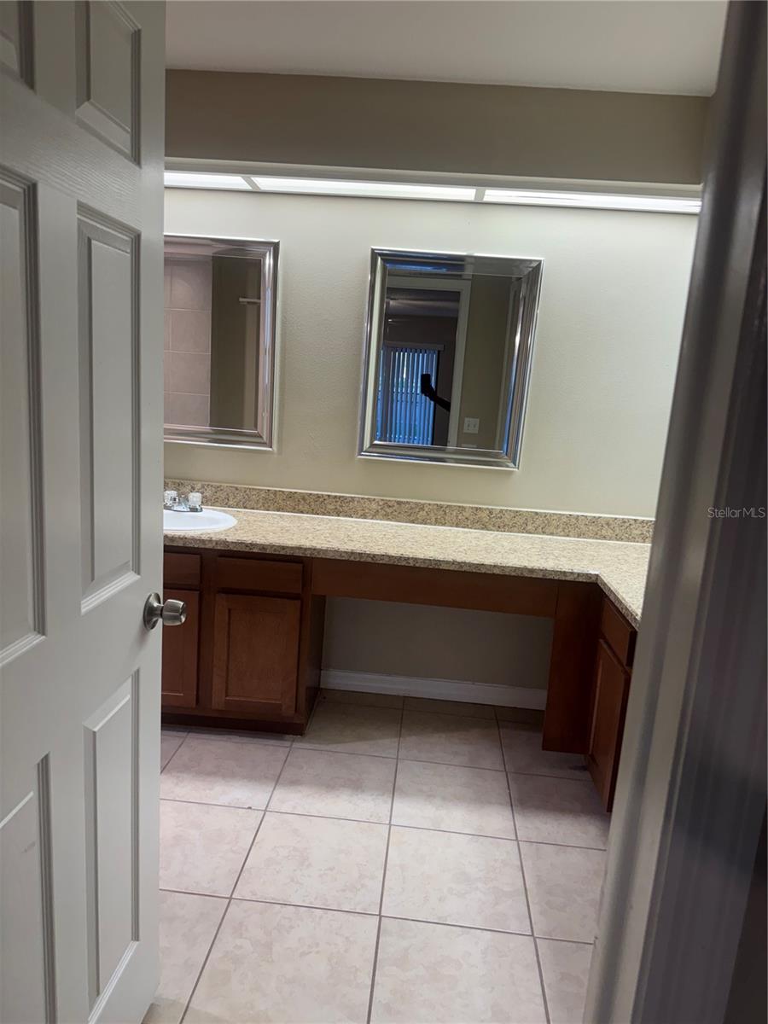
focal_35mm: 24
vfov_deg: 71.6
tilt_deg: -11.4
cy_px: 512
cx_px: 384
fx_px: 710
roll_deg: -3.3
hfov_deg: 56.8
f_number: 1.78
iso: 200
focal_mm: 6.76
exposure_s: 1/120
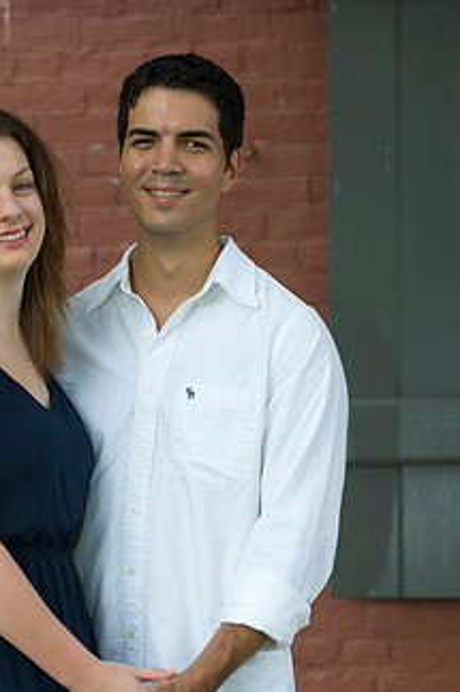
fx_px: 3607
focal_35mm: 188
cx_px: 147
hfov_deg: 7.3
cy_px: 448
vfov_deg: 10.9
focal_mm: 135
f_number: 4
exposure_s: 1/160
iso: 250
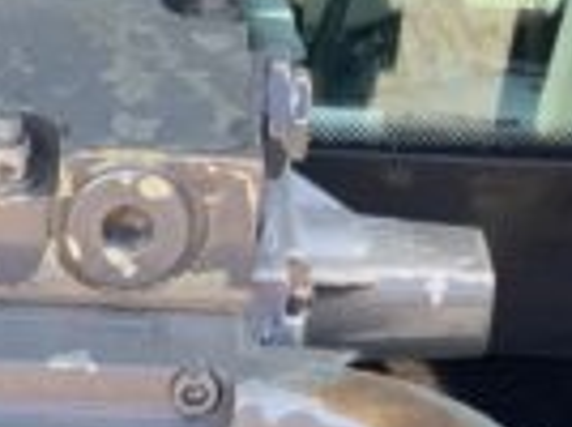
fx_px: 3662
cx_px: 38
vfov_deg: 6.5
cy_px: 760
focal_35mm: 222
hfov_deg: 8.9
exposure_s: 1/122
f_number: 1.8
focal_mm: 3
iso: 40
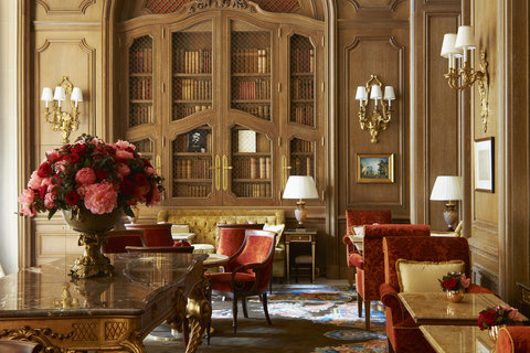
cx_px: 265
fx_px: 736
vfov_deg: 27.0
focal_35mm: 50
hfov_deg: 39.6
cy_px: 176
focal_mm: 50
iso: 100
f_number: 14
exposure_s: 10
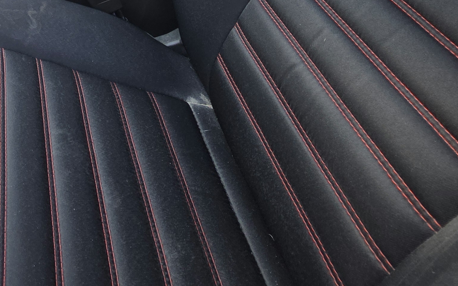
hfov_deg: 45.8
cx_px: 3
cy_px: -145
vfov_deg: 25.9
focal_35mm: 36
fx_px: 449
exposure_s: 1/120
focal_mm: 2.2
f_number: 1.9
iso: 40
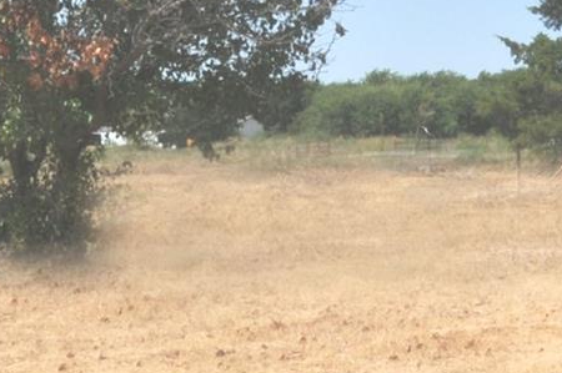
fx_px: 1918
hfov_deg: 16.6
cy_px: 241
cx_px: 366
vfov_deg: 11.1
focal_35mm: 123
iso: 200
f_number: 22
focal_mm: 18
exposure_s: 1/125
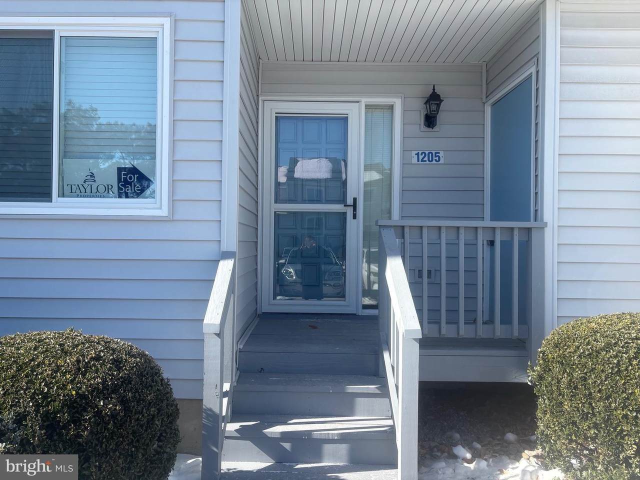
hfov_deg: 67.3
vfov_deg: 53.1
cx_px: 320
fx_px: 481
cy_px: 240
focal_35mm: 26
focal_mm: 5.96
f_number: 1.6
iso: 50
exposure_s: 1/1953
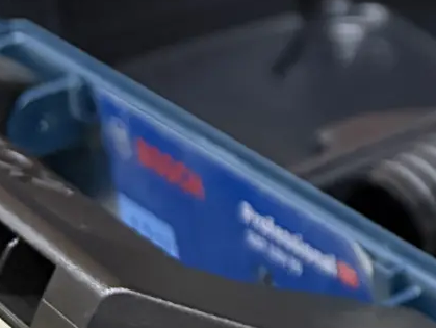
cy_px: -106
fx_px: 1500
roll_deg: -0.4
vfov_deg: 12.1
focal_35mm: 119
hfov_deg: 13.2
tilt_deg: -17.9
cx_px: 986
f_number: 1.6
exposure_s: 1/50
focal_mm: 5.96
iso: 500
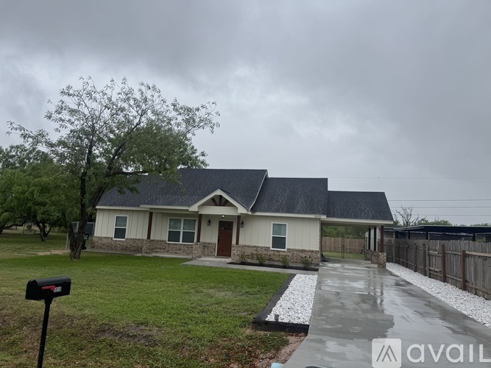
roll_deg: -3.0
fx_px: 340
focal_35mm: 24
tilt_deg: +5.9
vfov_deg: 56.8
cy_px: 184
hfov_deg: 71.6
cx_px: 246
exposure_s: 1/5348
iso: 80
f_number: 1.78
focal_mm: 6.76
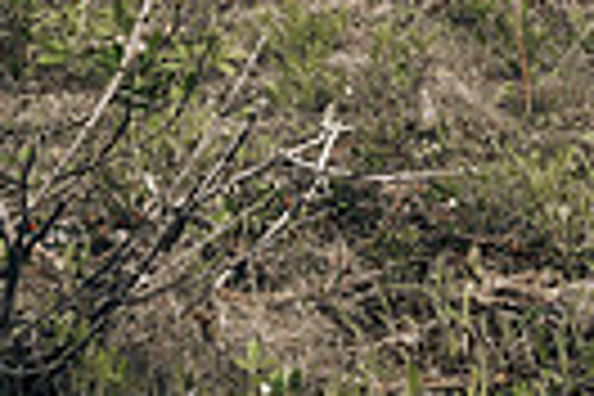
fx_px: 2029
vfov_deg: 10.5
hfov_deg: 15.1
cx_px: 968
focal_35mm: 123
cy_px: -313
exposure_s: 1/500
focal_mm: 28
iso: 800
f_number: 5
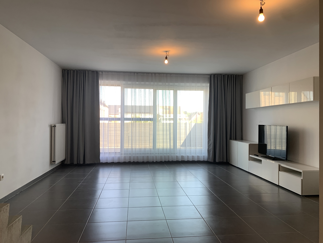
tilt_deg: +1.2
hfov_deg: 67.3
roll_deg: -1.2
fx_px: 243
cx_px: 162
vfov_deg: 53.1
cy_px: 122
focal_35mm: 26
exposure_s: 1/100
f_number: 1.8
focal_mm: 4.25
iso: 32
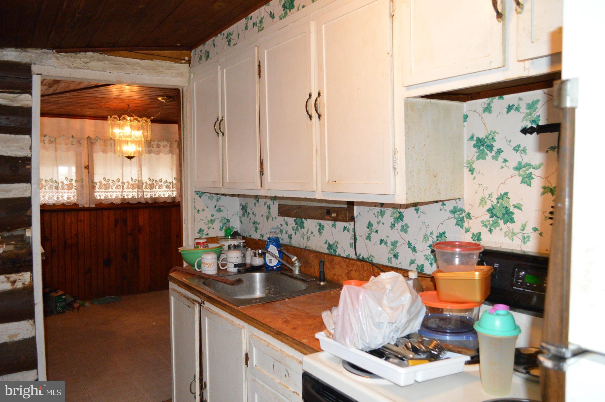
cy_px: 201
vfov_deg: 47.8
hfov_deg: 67.4
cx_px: 302
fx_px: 453
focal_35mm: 27
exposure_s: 1/60
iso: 2800
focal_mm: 18
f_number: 3.5
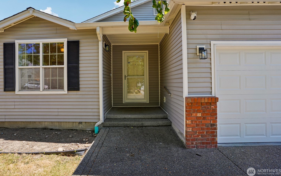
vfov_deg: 64.9
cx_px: 143
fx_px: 138
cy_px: 81
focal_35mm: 18
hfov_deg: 91.1
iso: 250
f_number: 8
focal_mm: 17
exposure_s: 1/125
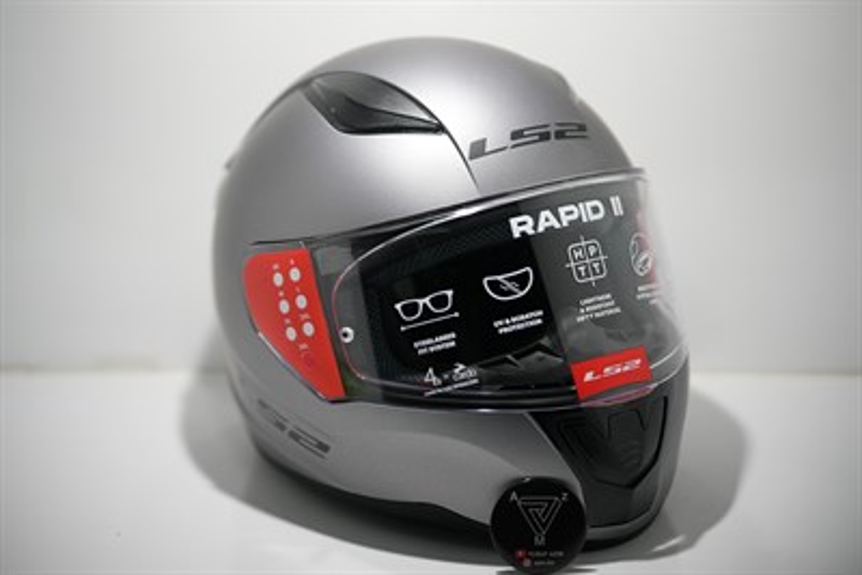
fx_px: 2036
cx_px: 431
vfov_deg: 16.1
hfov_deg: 23.9
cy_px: 288
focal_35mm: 85
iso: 640
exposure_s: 1/8000
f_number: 1.4
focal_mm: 85
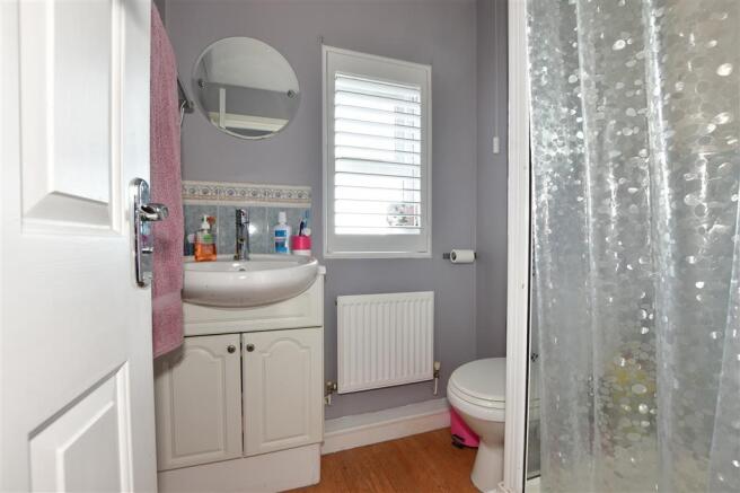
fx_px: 308
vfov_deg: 77.3
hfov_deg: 100.4
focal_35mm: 15
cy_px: 246
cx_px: 370
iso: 160
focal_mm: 10
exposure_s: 1/4
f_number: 7.1
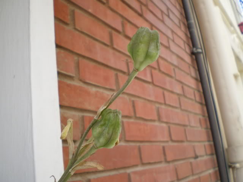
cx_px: 122
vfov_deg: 37.7
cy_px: 91
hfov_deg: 49.0
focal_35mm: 38
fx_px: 267
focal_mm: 6.3
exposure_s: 1/160
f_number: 3.1
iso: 64
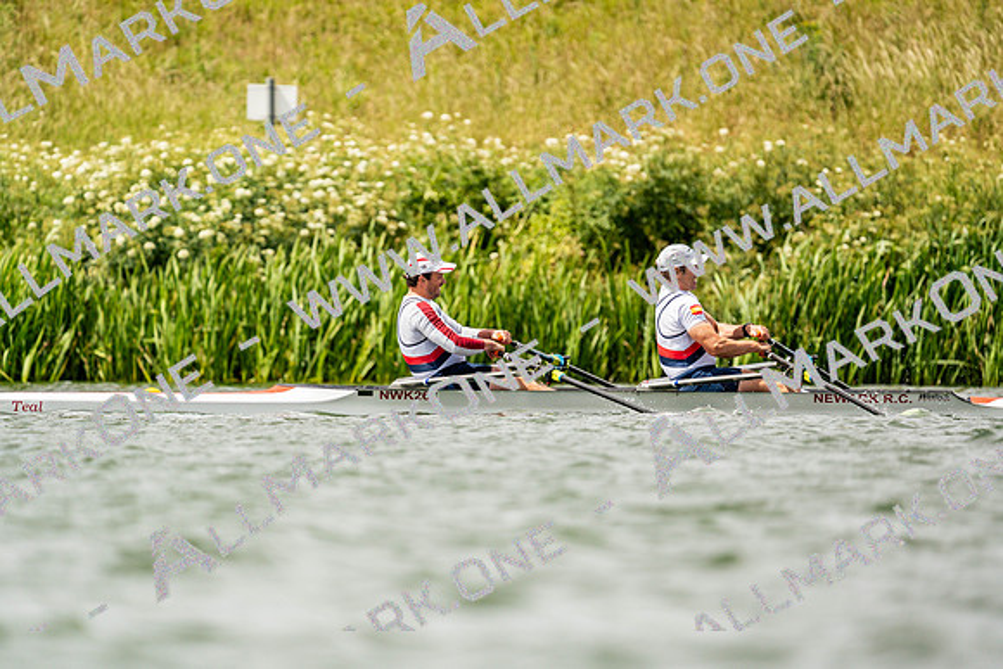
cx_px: 502
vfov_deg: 2.3
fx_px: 16720
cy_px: 334
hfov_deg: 3.4
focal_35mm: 600
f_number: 6.3
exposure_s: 1/2000
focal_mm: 600
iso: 250
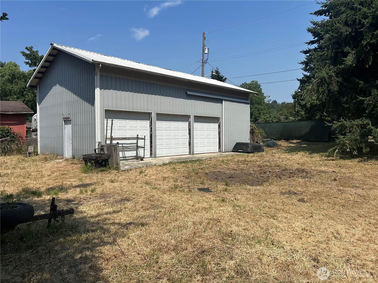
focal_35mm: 26
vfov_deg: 53.1
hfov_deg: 67.3
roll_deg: +2.1
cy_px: 142
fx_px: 284
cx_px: 189
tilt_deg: -0.2
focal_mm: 5.7
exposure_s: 1/6211
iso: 50
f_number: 1.5
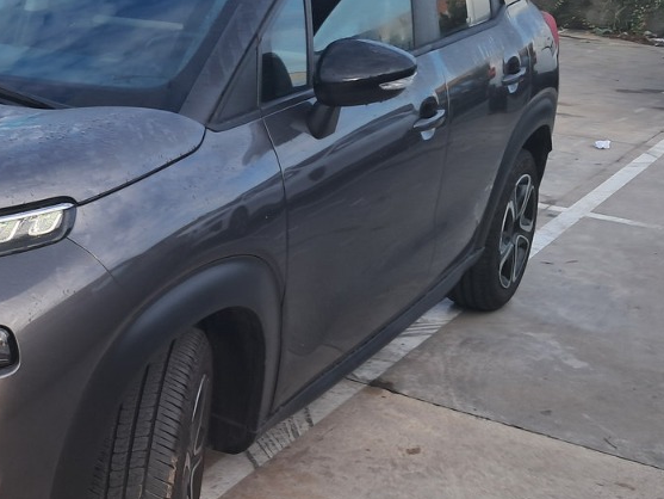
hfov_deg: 29.5
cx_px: 27
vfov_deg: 23.7
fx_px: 1190
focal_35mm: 62
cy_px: 228
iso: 50
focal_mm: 4
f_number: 1.8
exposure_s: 1/136
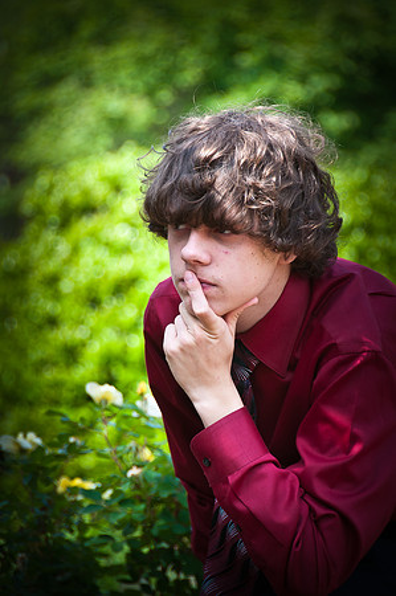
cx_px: 198
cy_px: 298
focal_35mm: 300
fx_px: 4961
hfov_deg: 4.6
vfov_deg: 6.9
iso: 200
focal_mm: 200
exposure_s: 1/250
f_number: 5.6
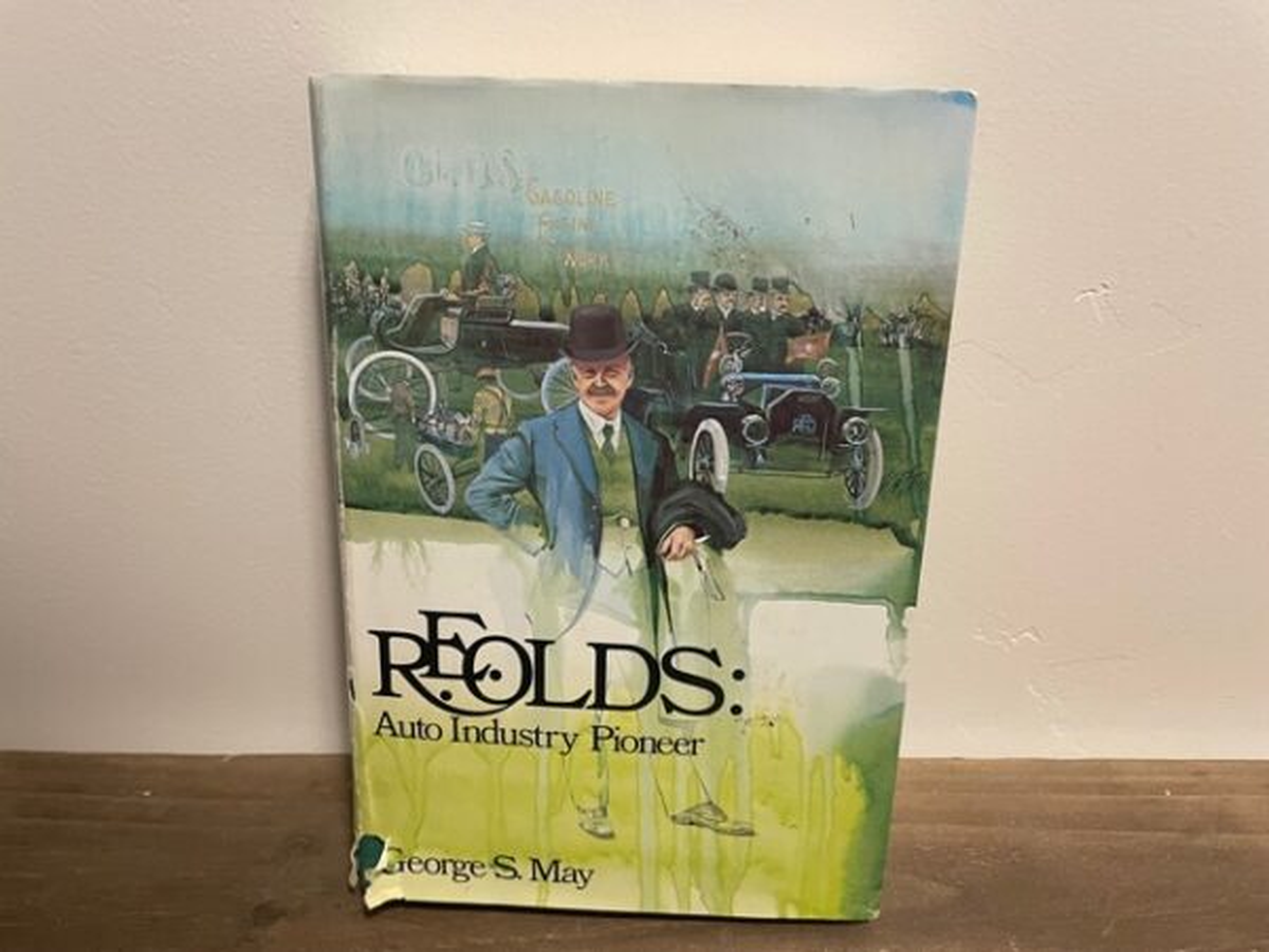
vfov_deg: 53.1
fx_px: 953
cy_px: 476
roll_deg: +0.5
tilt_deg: -27.7
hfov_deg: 67.3
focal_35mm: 26
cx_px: 634
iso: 320
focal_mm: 4.2
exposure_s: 1/60
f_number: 1.6
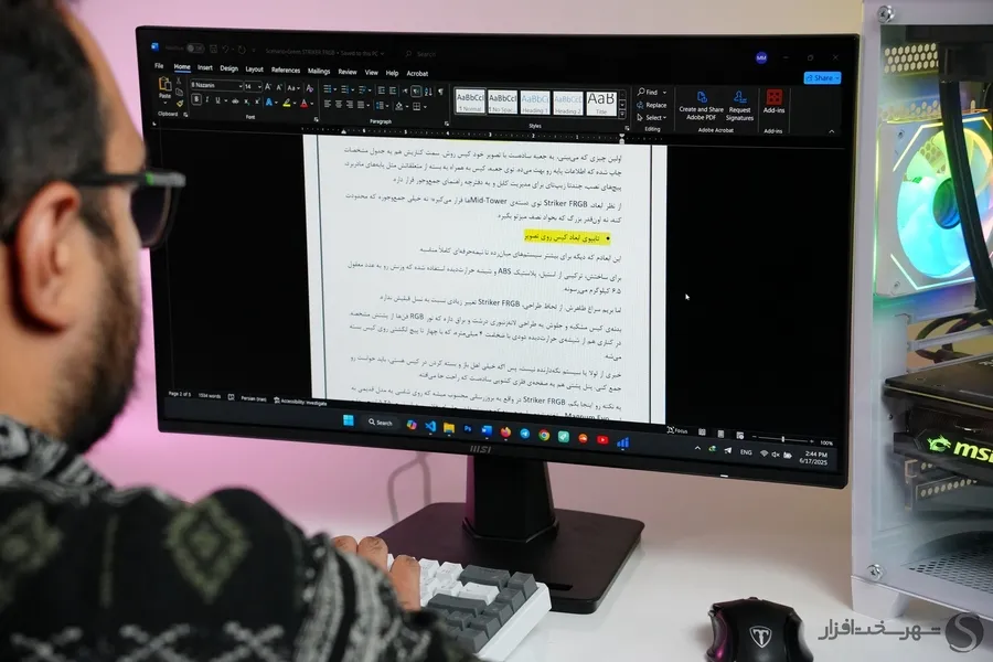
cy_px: 331
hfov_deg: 27.0
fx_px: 2069
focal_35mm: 75
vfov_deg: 18.2
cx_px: 496
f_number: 4.5
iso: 2000
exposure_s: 1/200
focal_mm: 50
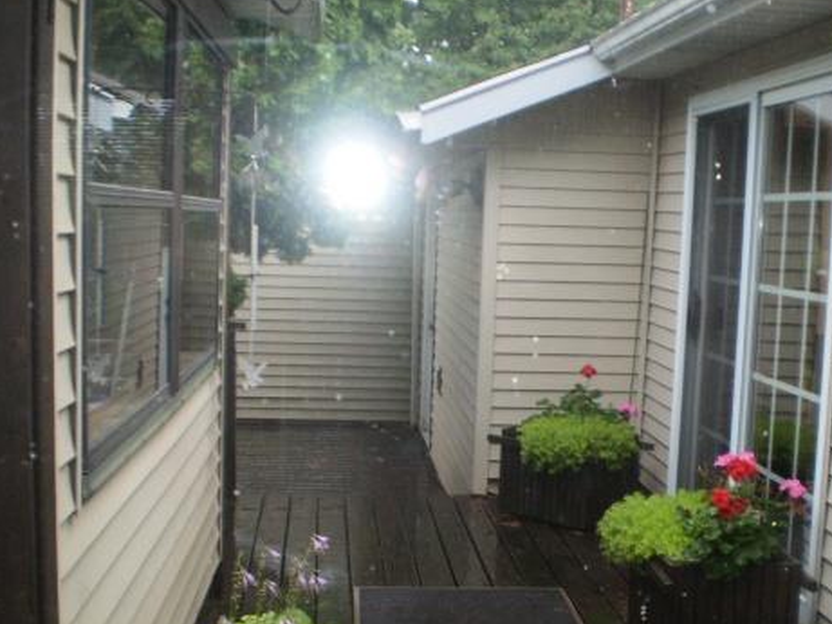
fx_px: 1202
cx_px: 453
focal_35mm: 50
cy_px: 411
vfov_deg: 28.9
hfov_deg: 38.1
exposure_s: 1/30
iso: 125
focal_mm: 6.3
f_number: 3.1
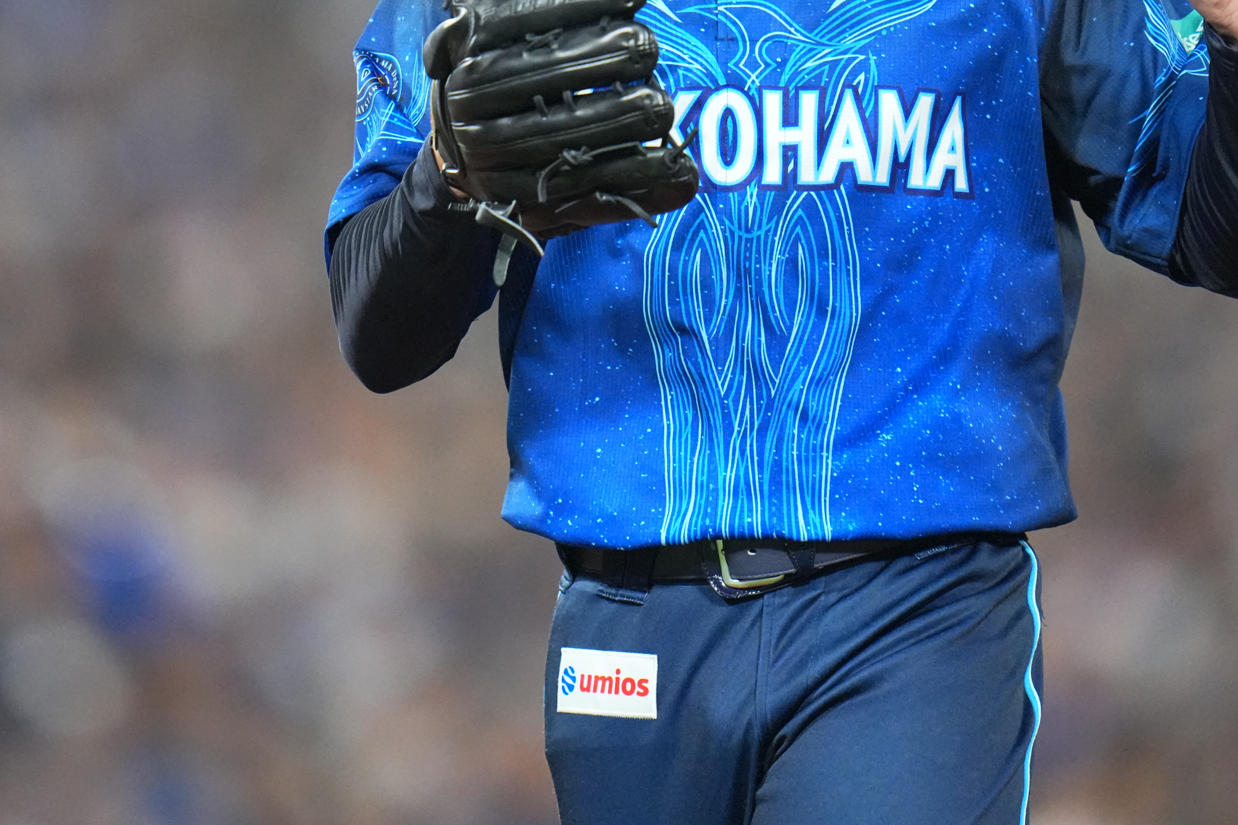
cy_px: 3
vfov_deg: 1.7
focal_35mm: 816
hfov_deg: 2.5
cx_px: 457
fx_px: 28061
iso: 6400
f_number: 2.8
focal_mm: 400
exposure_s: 1/2500
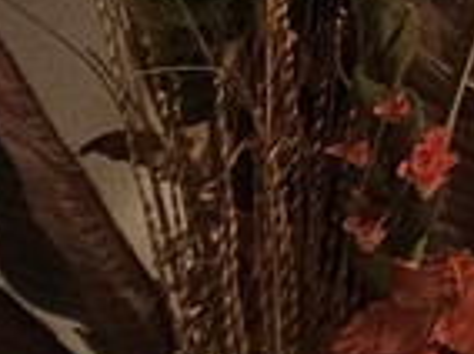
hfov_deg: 9.8
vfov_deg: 11.5
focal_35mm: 94
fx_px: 1285
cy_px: -611
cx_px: 1629
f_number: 2.2
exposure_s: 1/60
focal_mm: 2.2
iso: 64
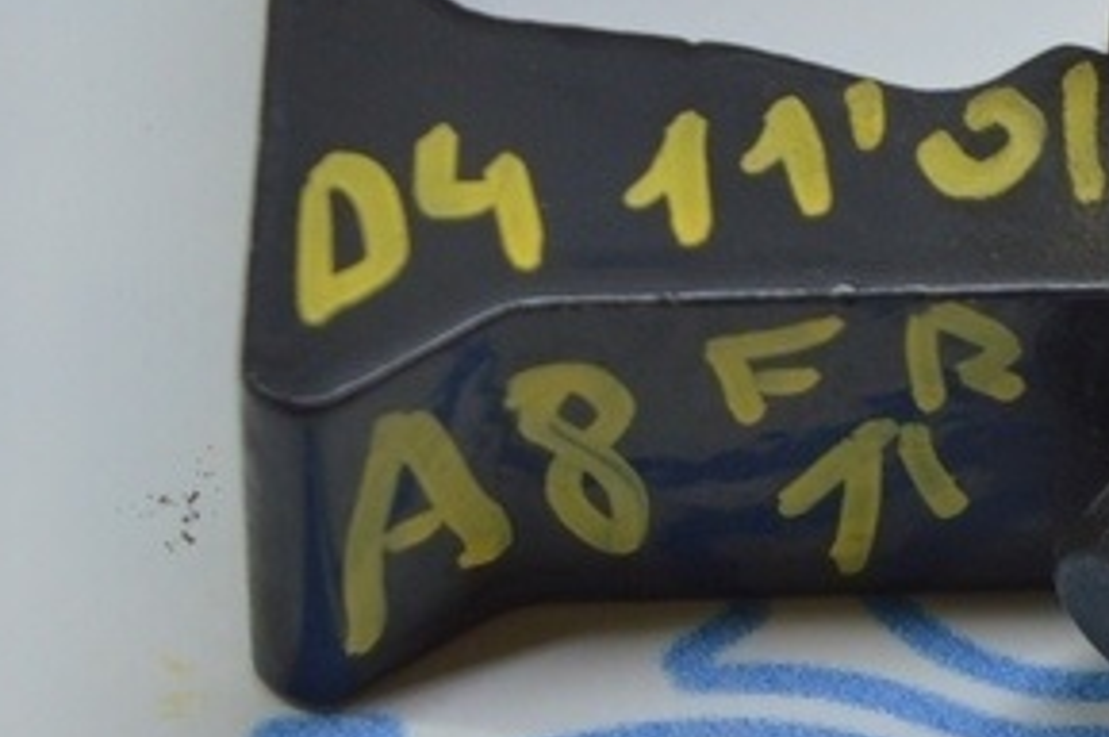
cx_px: 909
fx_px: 8493
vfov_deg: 5.0
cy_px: 585
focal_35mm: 276
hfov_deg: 7.5
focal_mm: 52
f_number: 5.6
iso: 400
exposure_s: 1/60
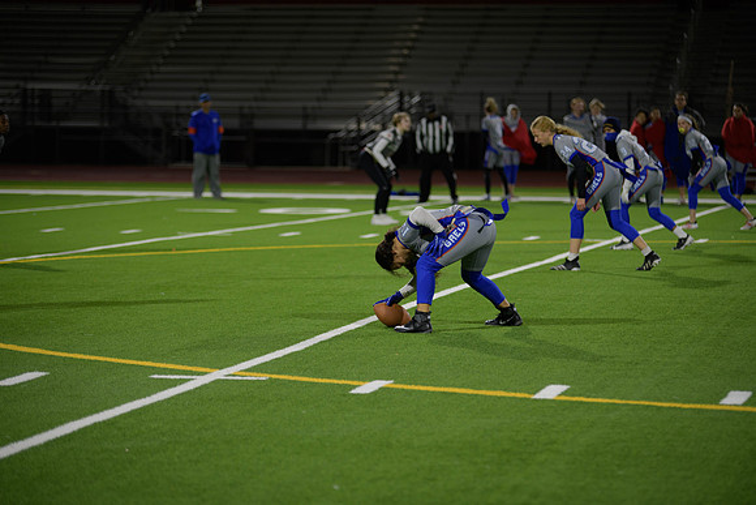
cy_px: 252
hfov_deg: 15.2
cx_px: 378
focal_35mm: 135
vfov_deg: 10.2
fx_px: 2836
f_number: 2.8
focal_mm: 135
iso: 560
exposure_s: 1/200
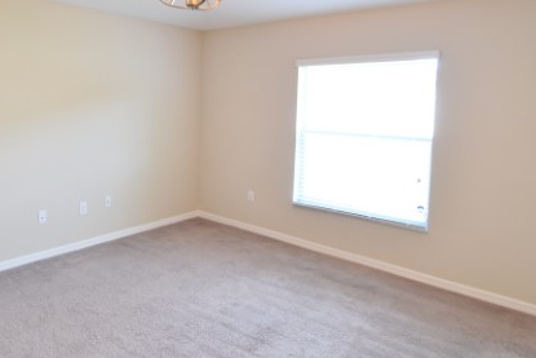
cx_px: 205
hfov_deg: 68.4
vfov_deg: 48.9
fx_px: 387
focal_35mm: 26
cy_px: 124
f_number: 3.5
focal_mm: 10
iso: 800
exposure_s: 1/60
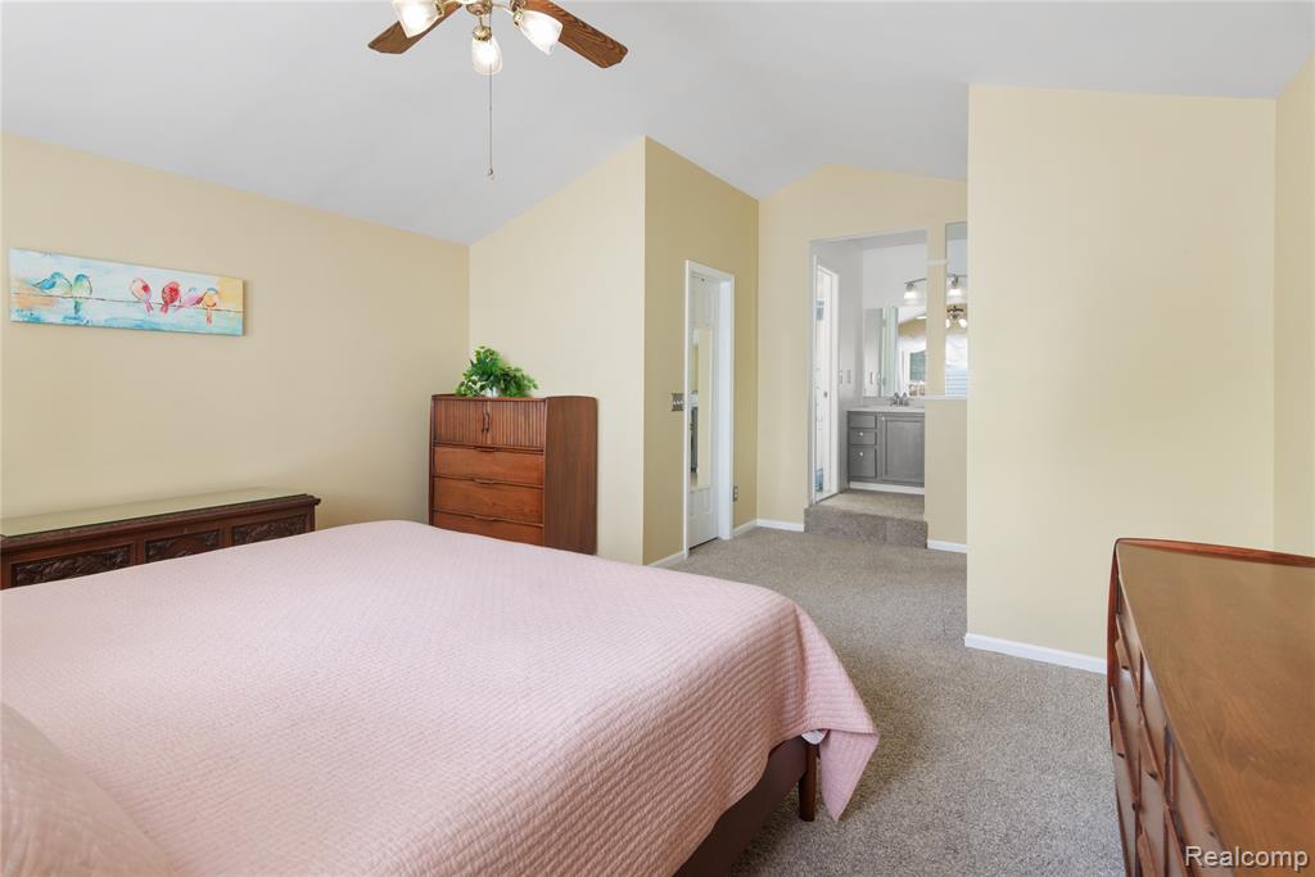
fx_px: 621
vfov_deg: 70.5
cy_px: 438
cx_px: 658
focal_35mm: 17
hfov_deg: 93.3
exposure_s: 1/15
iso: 400
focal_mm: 17
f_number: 8
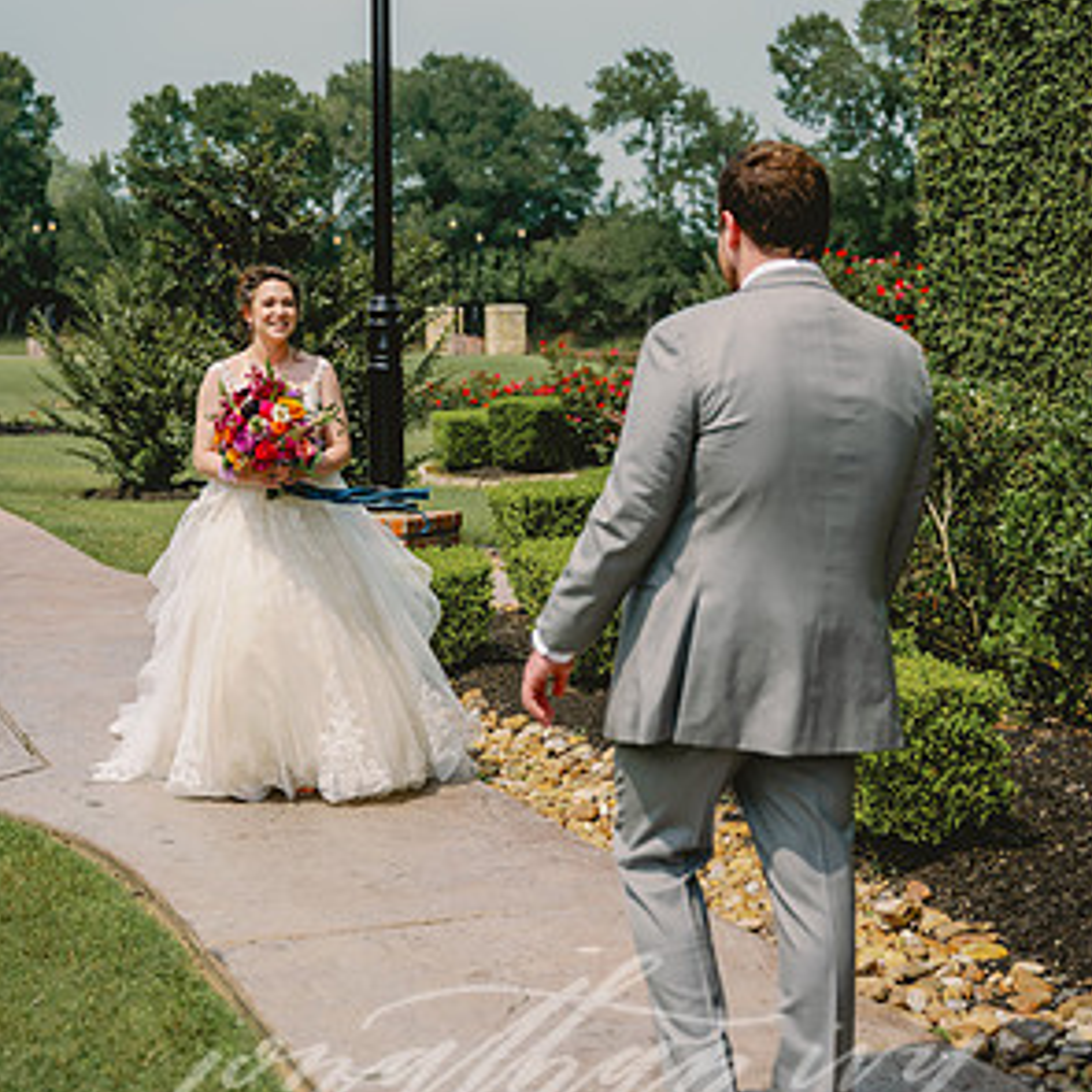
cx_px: 552
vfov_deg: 24.6
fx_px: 2498
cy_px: 381
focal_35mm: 70
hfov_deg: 24.7
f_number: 3.5
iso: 64
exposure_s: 1/1000
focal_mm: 54
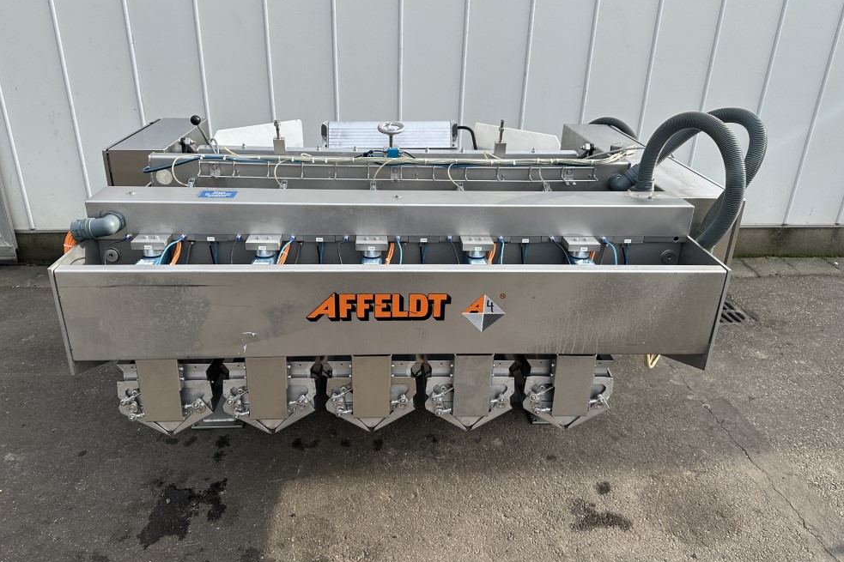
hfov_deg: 69.4
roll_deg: -1.9
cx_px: 411
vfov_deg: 49.5
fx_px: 609
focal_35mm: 26
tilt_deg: -21.9
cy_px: 257
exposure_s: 1/1393
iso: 80
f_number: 1.78
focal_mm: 6.86
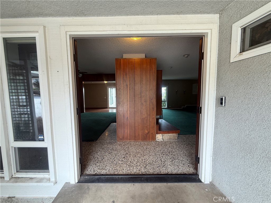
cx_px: 136
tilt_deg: -3.9
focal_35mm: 14
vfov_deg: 85.7
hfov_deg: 102.1
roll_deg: +0.4
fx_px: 110
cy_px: 102
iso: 200
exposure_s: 1/99
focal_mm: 2.22
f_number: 2.2
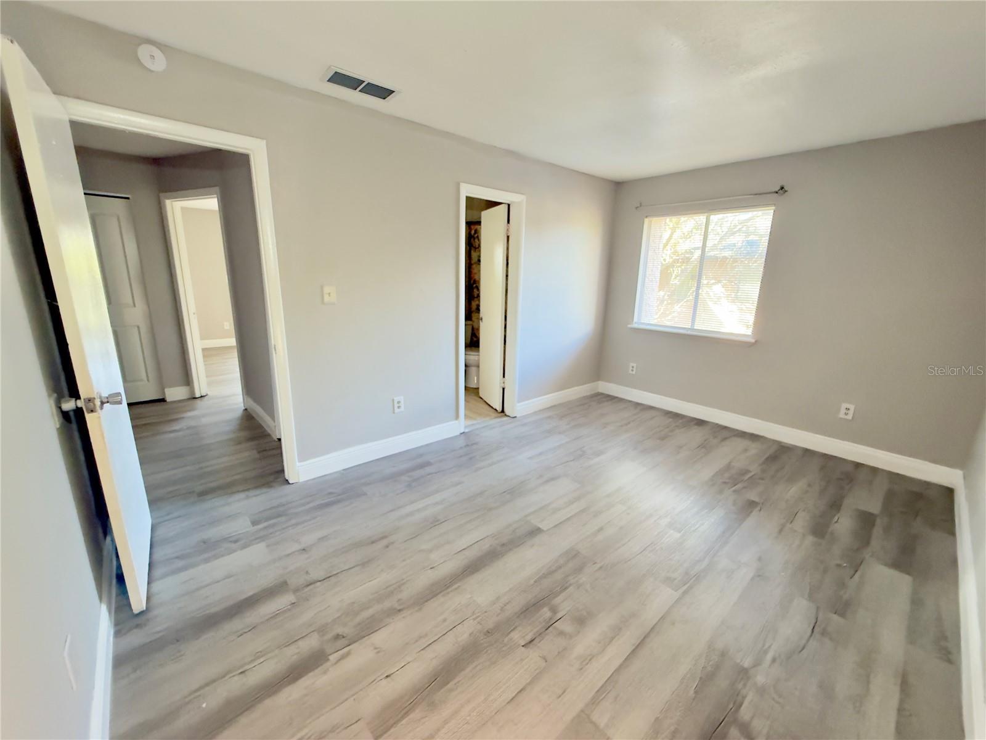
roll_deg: -0.2
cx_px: 493
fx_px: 399
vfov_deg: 85.7
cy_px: 370
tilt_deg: -13.1
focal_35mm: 14
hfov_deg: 102.1
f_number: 2.2
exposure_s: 1/60
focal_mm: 2.22
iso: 640
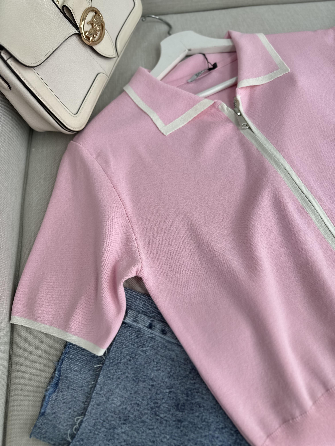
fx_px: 310
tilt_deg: -67.6
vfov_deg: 71.6
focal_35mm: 24
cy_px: 223
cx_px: 168
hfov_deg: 56.8
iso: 64
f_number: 1.78
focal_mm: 6.86
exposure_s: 1/235
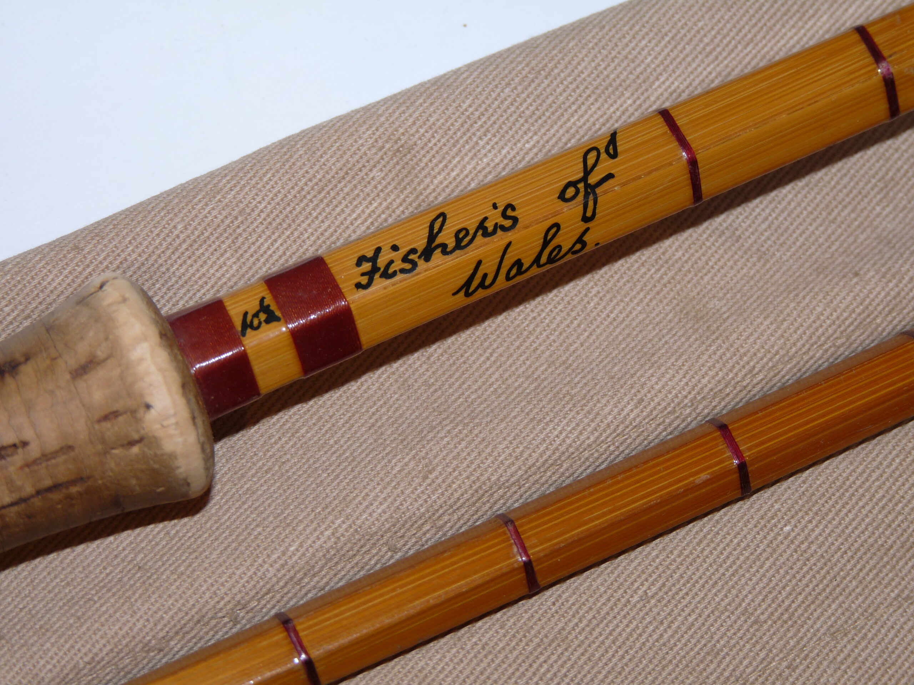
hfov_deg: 17.4
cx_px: 457
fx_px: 2984
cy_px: 342
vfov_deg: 13.1
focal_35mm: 113
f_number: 3.6
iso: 100
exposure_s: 1/40
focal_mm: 20.1
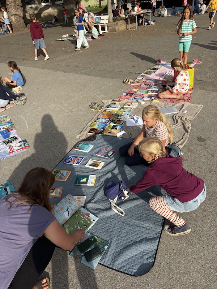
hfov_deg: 53.1
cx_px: 108
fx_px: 217
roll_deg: +6.9
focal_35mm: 26
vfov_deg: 67.3
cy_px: 144
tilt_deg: -33.1
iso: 64
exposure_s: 1/4950
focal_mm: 5.96
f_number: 1.6
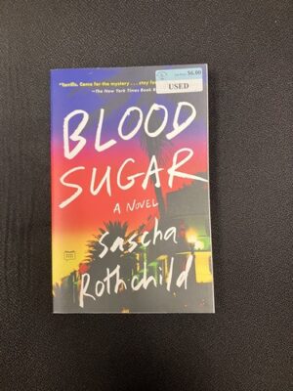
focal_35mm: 28
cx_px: 146
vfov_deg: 63.4
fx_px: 316
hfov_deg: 49.7
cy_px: 196
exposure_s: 1/60
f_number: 1.8
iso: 160
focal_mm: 3.99
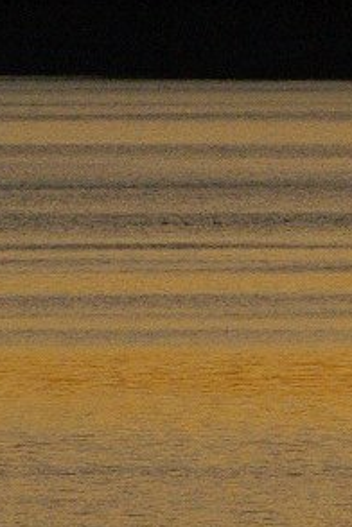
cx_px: 422
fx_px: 21852
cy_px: -151
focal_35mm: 1490
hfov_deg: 0.9
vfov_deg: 1.4
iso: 640
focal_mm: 160
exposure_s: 1/200
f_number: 18
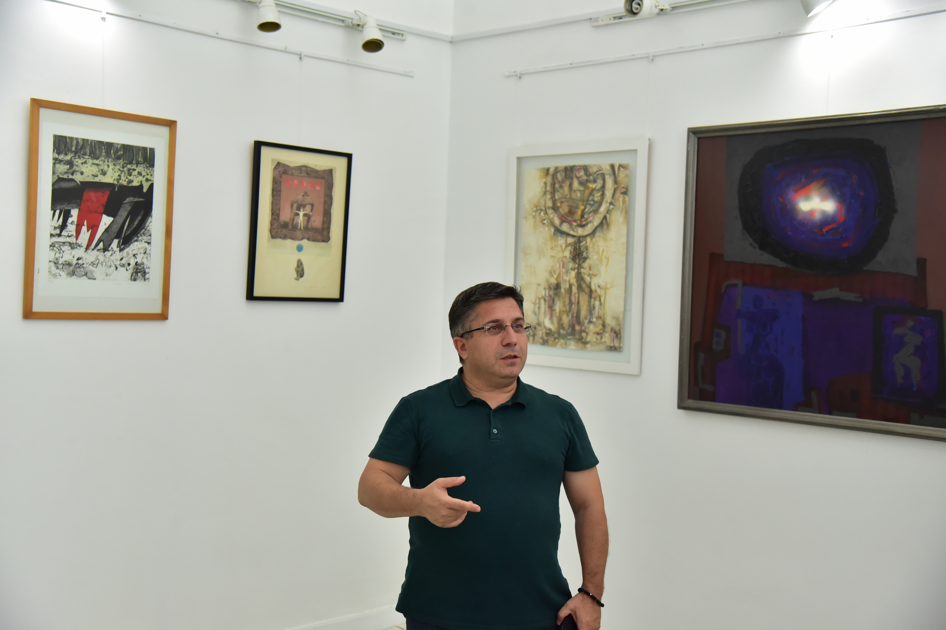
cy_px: 315
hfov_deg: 41.1
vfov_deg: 28.1
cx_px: 473
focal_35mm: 48
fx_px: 1261
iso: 3200
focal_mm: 48
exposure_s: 1/800
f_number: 4
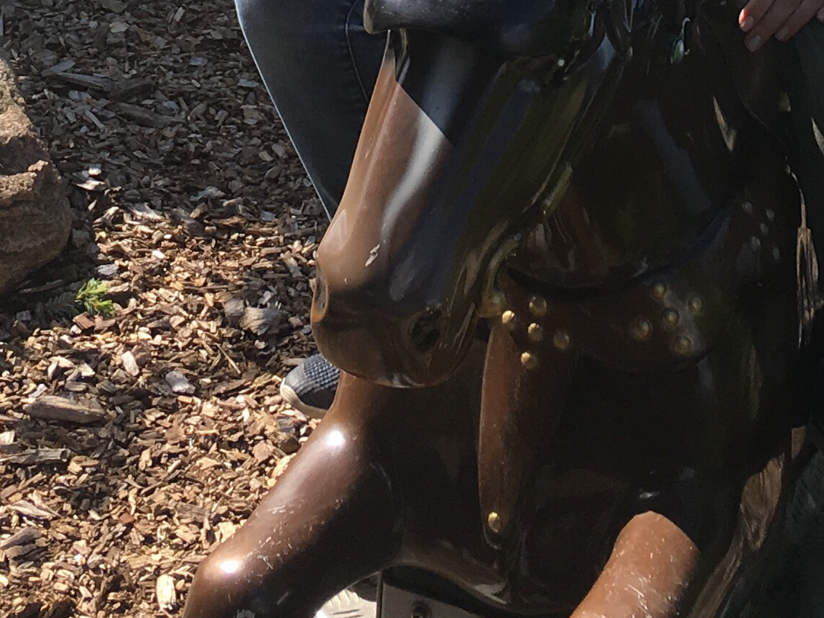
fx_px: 2452
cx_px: 462
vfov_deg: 13.1
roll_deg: -0.4
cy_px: -455
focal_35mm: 103
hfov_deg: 19.1
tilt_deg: -8.9
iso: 25
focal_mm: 4.15
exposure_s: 1/927
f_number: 2.2
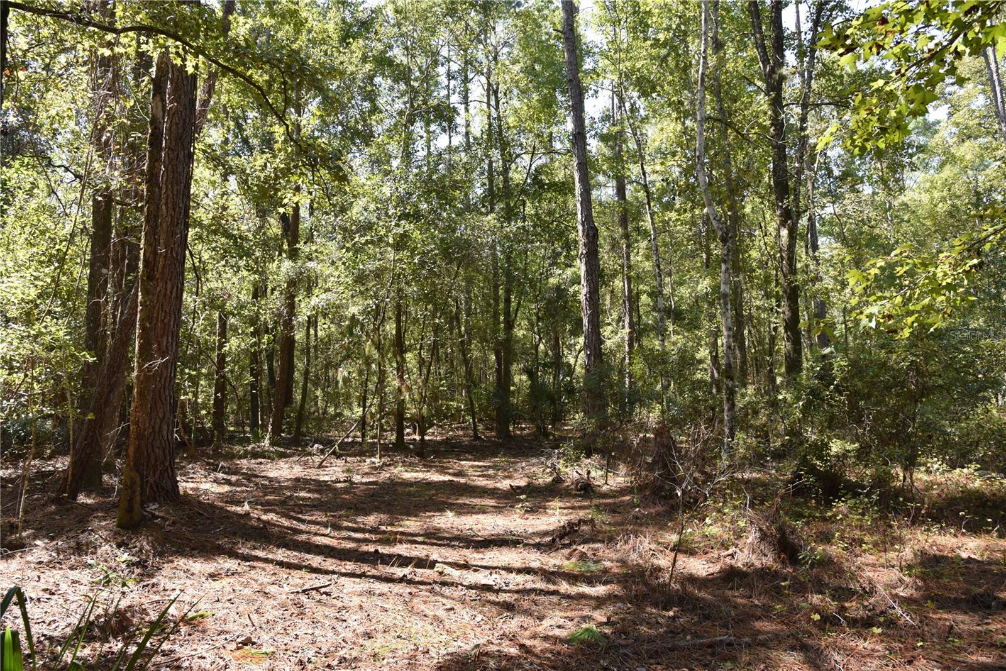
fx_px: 671
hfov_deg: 73.7
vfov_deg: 53.1
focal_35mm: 24
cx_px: 503
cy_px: 336
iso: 1250
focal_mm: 24
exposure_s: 1/320
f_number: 9
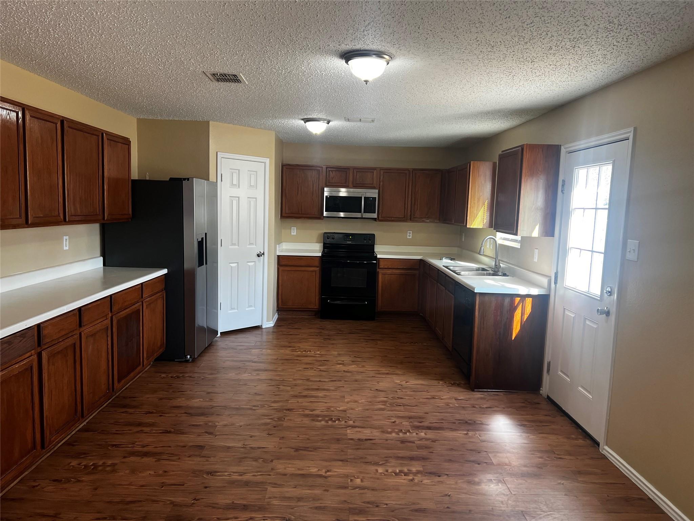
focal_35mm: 26
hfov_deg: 67.3
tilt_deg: -5.6
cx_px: 347
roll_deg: -1.3
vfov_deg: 53.1
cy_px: 260
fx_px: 521
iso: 100
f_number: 1.5
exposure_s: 1/120
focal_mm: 5.7
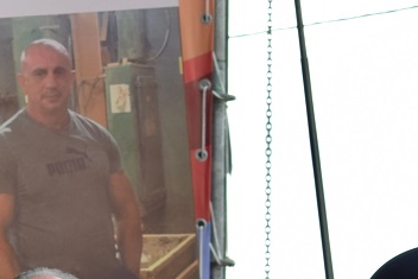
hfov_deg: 5.3
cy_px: 429
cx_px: -264
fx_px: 4449
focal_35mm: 383
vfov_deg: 3.6
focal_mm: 50
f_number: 5.6
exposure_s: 1/125
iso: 100
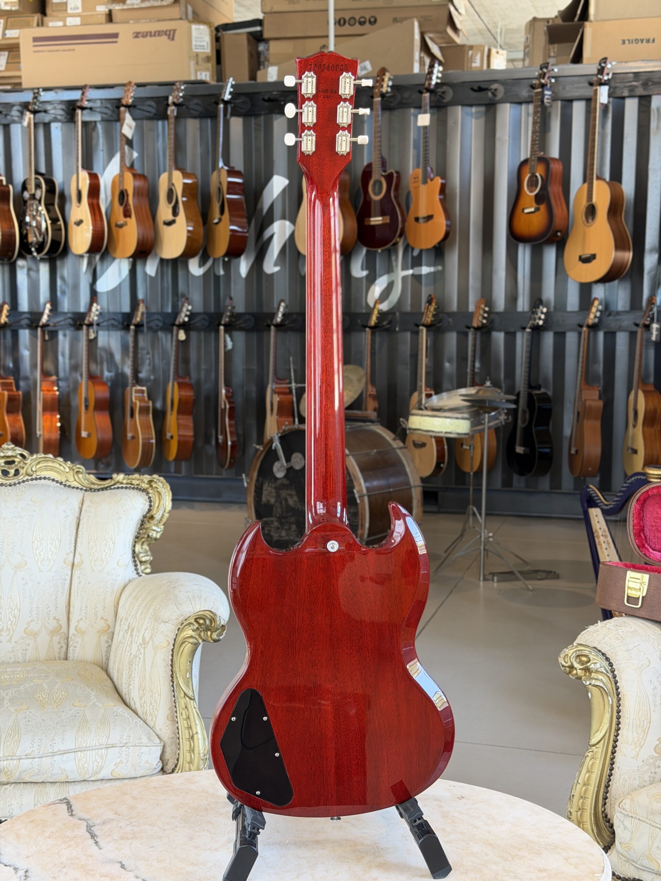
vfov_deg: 39.7
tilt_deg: -6.2
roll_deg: +0.1
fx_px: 1222
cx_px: 330
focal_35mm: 48
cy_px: 440
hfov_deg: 30.3
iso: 160
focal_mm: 6.76
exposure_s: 1/60
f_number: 1.78
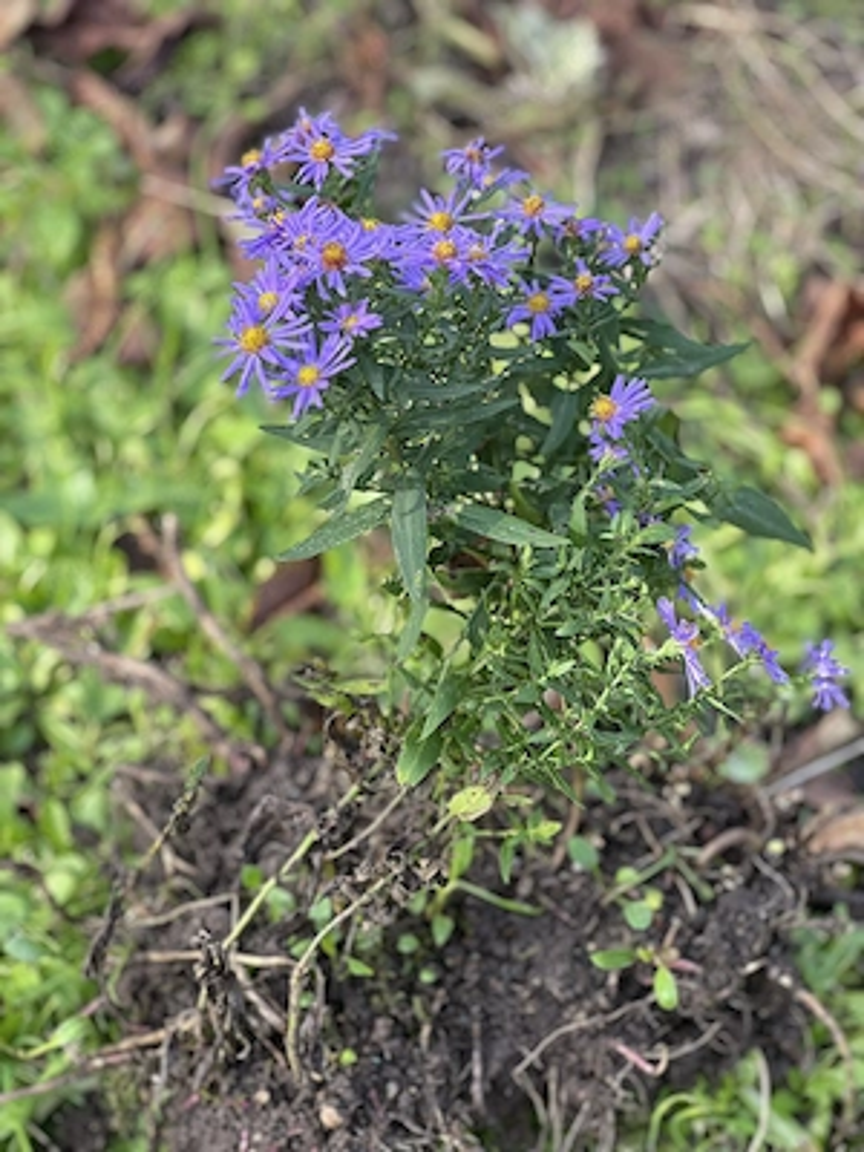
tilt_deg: -51.3
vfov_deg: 25.3
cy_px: 576
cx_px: 432
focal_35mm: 77
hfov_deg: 19.1
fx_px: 2563
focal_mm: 9
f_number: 2.8
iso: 50
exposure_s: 1/121
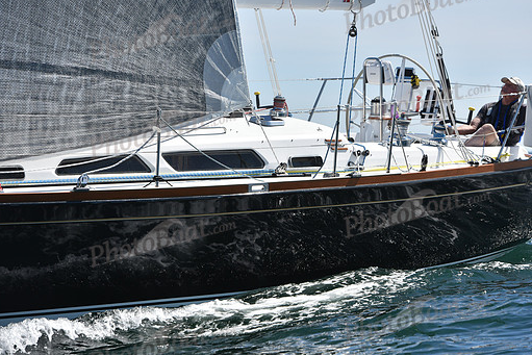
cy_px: 171
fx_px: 2601
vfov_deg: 7.8
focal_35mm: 176
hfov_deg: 11.7
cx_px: 290
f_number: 5.6
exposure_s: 1/2000
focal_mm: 155
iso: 250
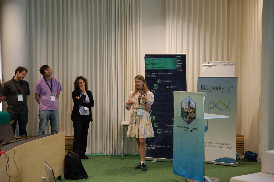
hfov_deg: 26.7
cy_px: 92
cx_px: 139
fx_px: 578
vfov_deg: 17.9
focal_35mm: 76
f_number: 3.5
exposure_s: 1/125
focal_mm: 50
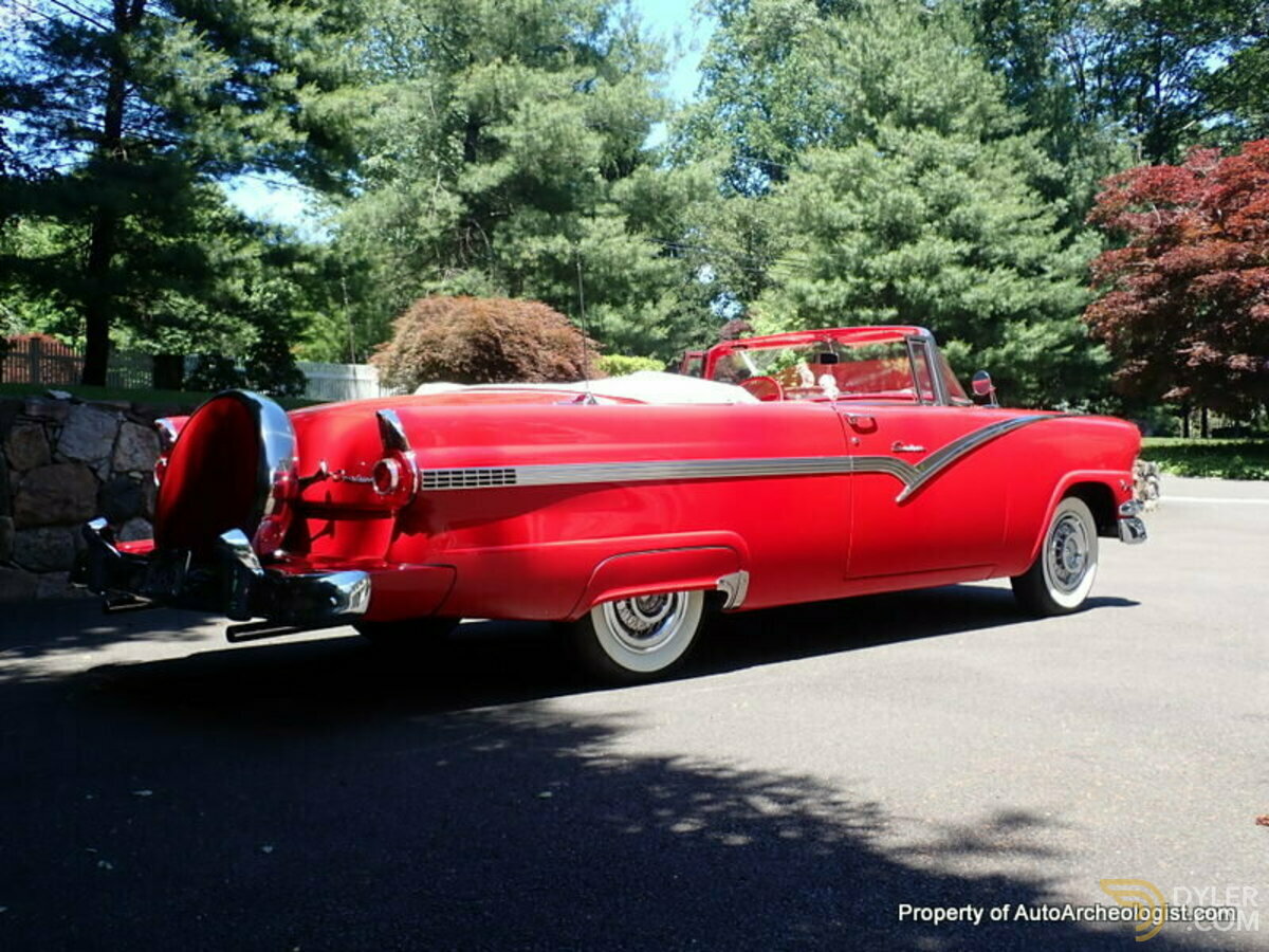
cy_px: 476
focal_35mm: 36
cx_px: 634
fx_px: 1320
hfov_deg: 51.4
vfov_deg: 39.7
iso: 100
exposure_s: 1/125
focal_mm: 6.37
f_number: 3.5
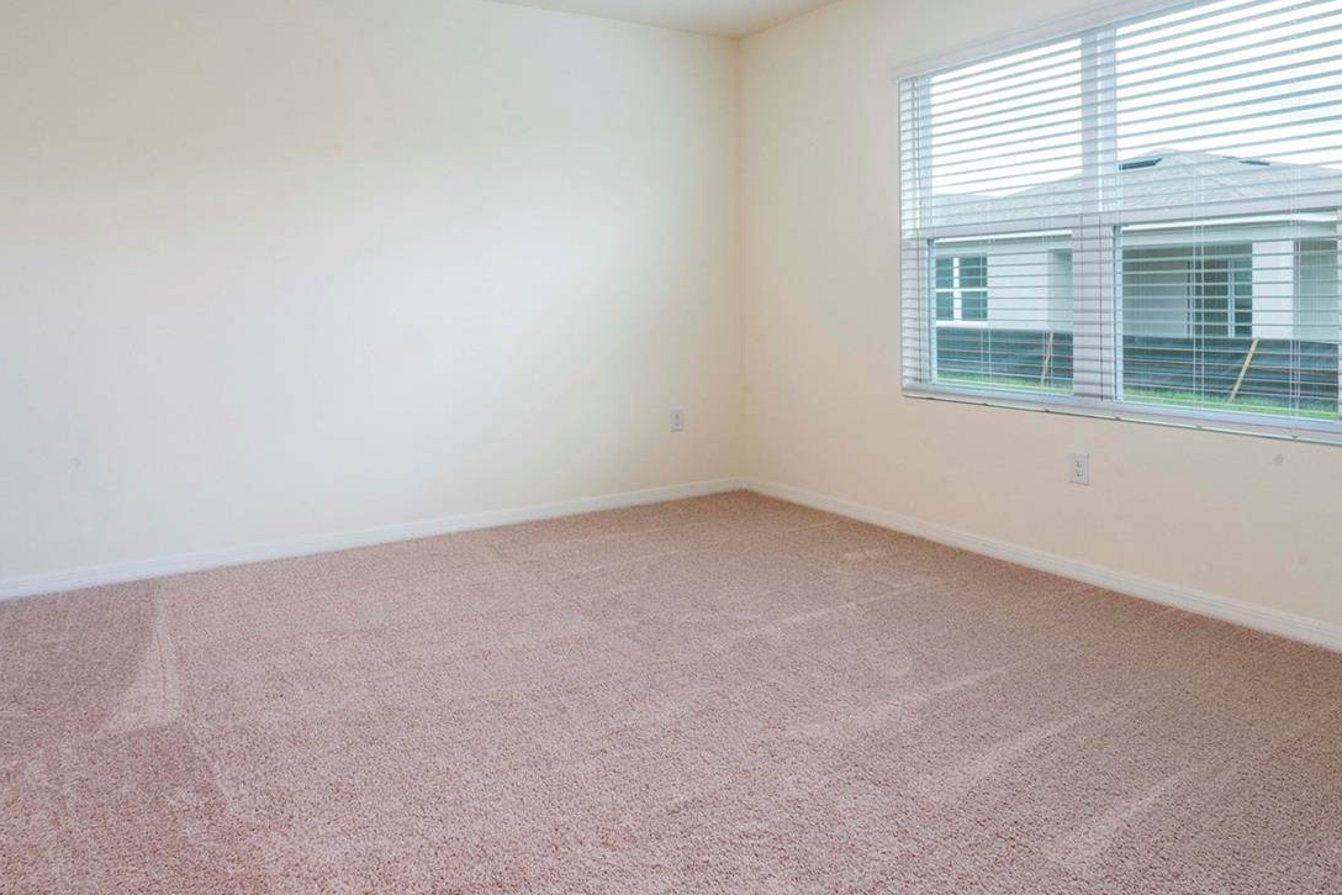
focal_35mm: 25
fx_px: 932
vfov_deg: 50.5
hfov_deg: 71.4
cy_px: 311
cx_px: 620
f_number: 22
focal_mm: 17
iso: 800
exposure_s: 1/25
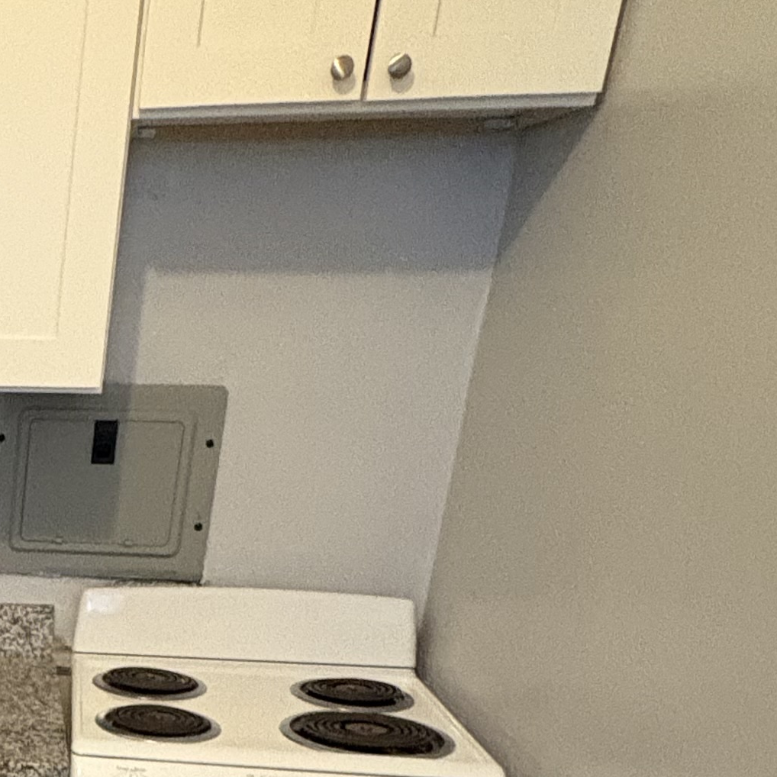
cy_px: 814
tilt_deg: -19.4
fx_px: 1244
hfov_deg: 28.1
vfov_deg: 31.5
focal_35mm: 49
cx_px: -253
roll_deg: -1.2
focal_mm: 2.22
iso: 800
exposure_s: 1/40
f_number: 2.2
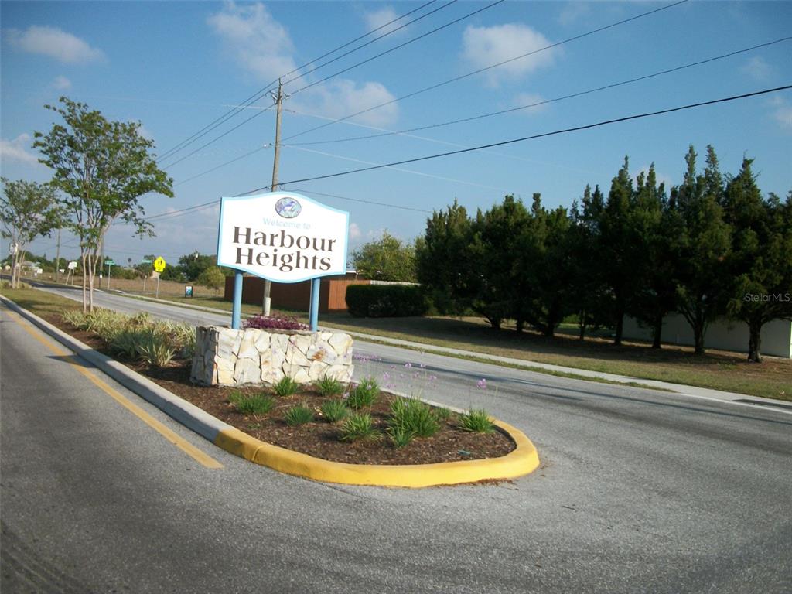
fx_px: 732
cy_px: 297
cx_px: 396
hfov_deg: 56.8
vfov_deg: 44.2
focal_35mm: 32
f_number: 8.8
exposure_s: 1/250
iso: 80
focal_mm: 5.7
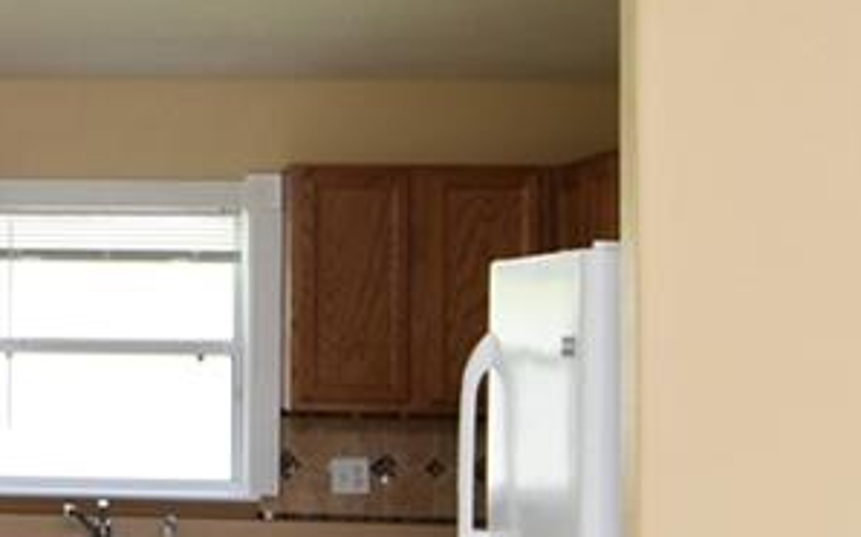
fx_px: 1923
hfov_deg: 23.0
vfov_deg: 15.9
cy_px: 306
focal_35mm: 82
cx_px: -191
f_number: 4
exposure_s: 1/60
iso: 200
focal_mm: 10
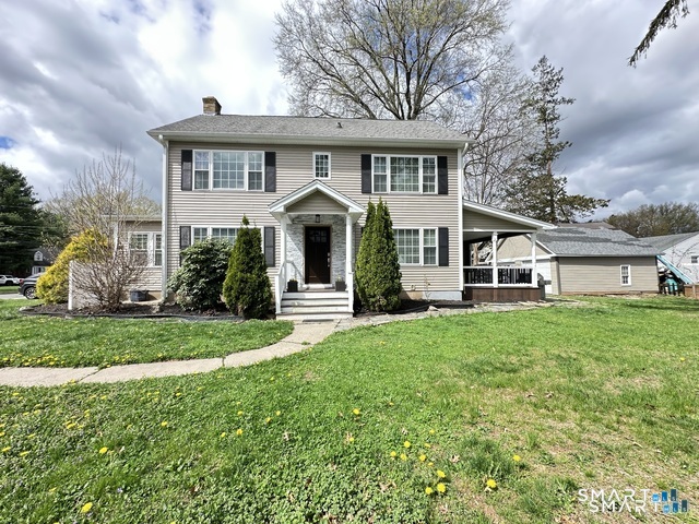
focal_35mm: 14
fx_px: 283
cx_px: 350
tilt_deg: +1.9
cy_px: 262
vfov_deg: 85.7
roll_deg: +0.6
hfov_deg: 102.1
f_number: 2.2
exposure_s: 1/418
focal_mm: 2.22
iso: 40
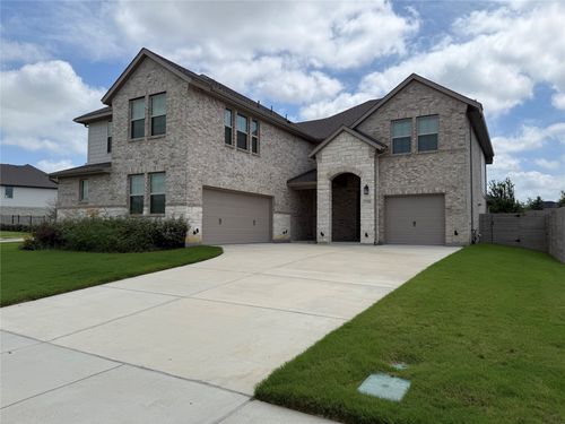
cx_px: 282
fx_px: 392
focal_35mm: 24
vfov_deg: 56.8
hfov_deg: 71.6
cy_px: 212
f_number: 1.78
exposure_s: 1/6711
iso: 80
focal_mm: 6.76
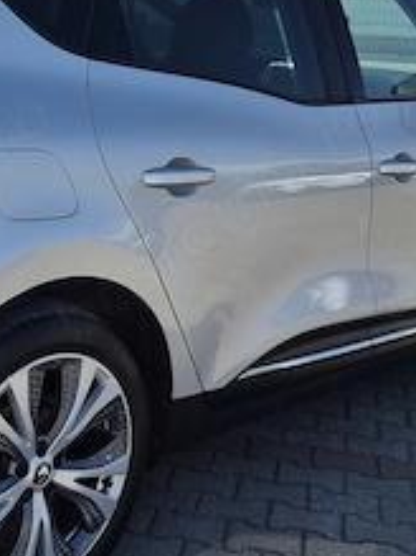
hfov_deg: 22.9
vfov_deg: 30.7
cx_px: 84
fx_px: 1010
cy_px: 251
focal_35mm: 63
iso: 50
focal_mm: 5.4
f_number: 1.8
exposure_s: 1/2736
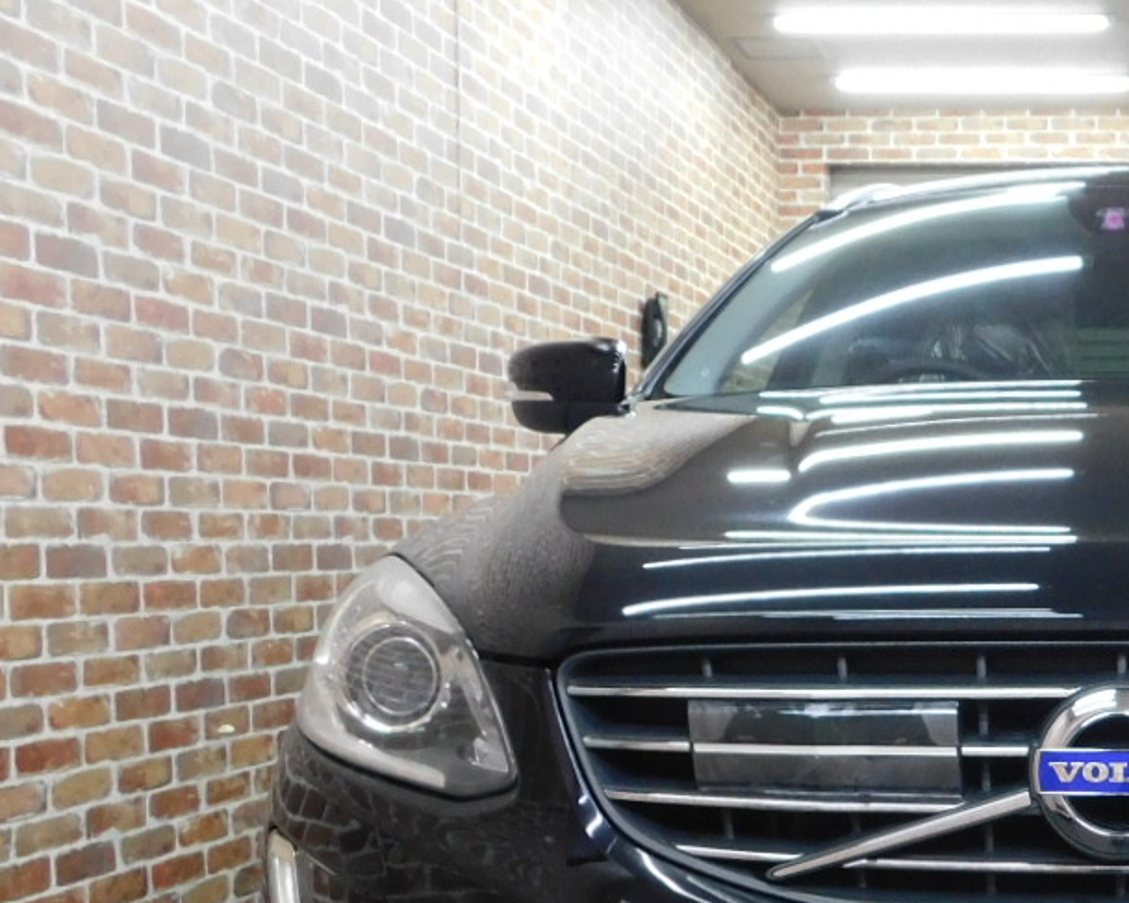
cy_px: 686
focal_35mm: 59
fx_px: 1971
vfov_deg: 25.5
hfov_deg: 29.8
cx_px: 1127
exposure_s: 1/30
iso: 280
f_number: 3
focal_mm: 4
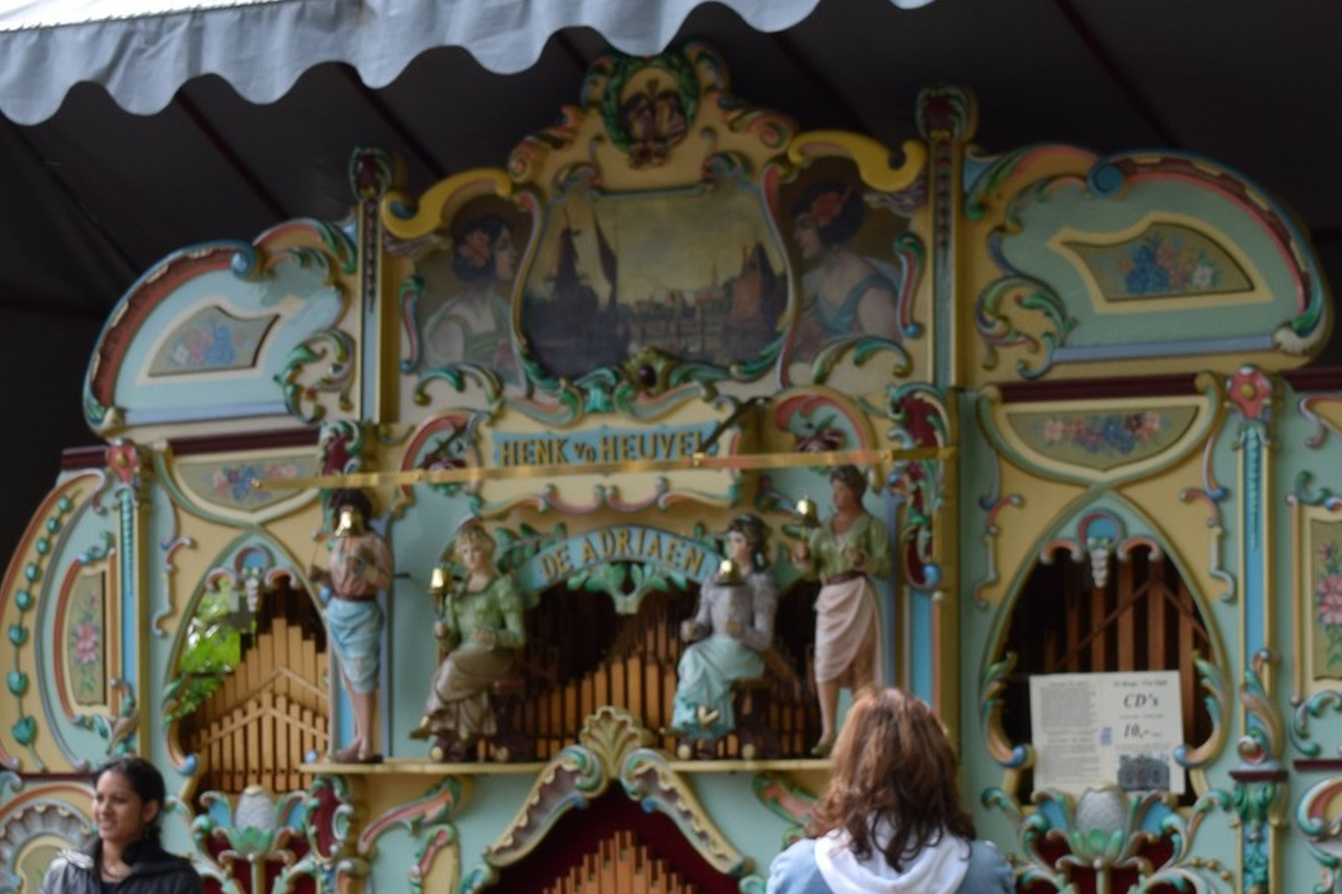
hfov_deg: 21.2
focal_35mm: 96
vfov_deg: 14.2
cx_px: 712
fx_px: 3578
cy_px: 672
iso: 200
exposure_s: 1/250
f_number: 8
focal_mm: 26
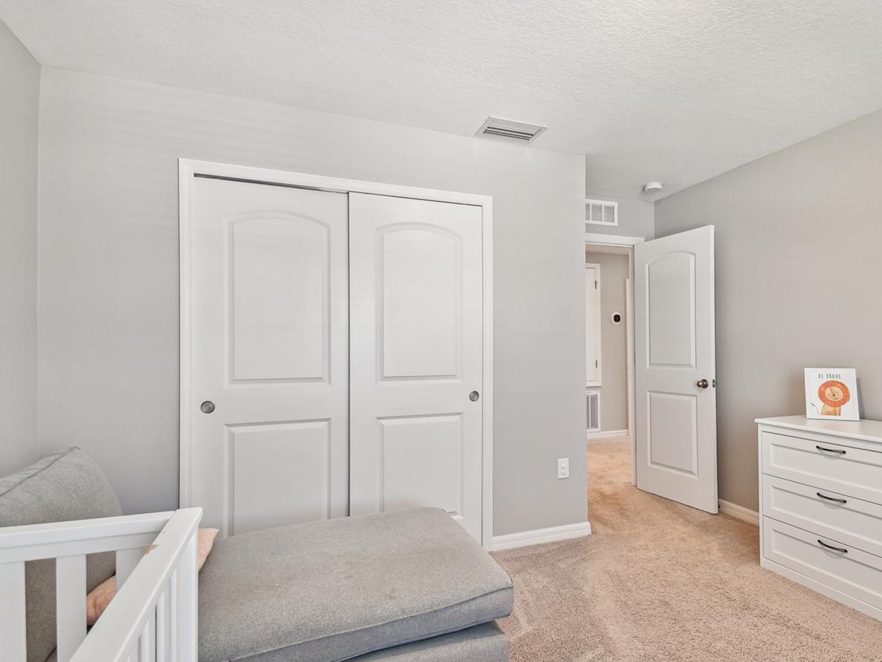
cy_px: 349
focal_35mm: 19
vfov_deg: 68.7
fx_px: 484
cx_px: 503
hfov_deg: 84.1
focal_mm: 10
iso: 100
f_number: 8
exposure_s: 1/3.33
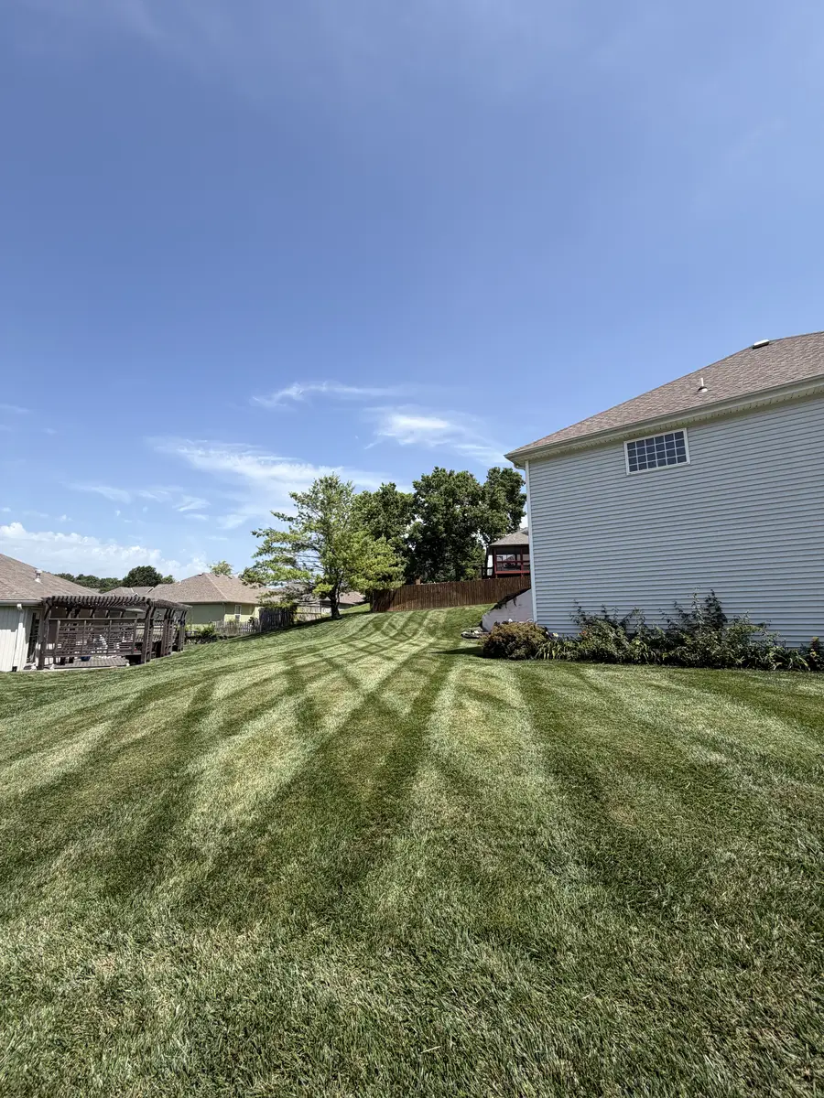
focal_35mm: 14
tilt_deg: +7.8
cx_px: 412
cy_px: 549
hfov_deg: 85.7
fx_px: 444
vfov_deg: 102.1
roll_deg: -2.7
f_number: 2.2
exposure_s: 1/770
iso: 25
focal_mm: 2.22
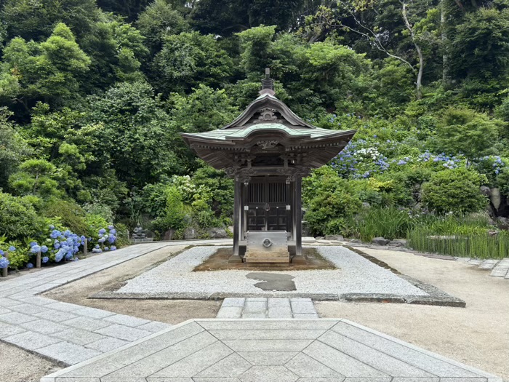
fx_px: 382
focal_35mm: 26
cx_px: 254
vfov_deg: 53.1
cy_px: 191
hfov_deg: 67.3
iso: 50
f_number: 1.6
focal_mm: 5.96
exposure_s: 1/1205
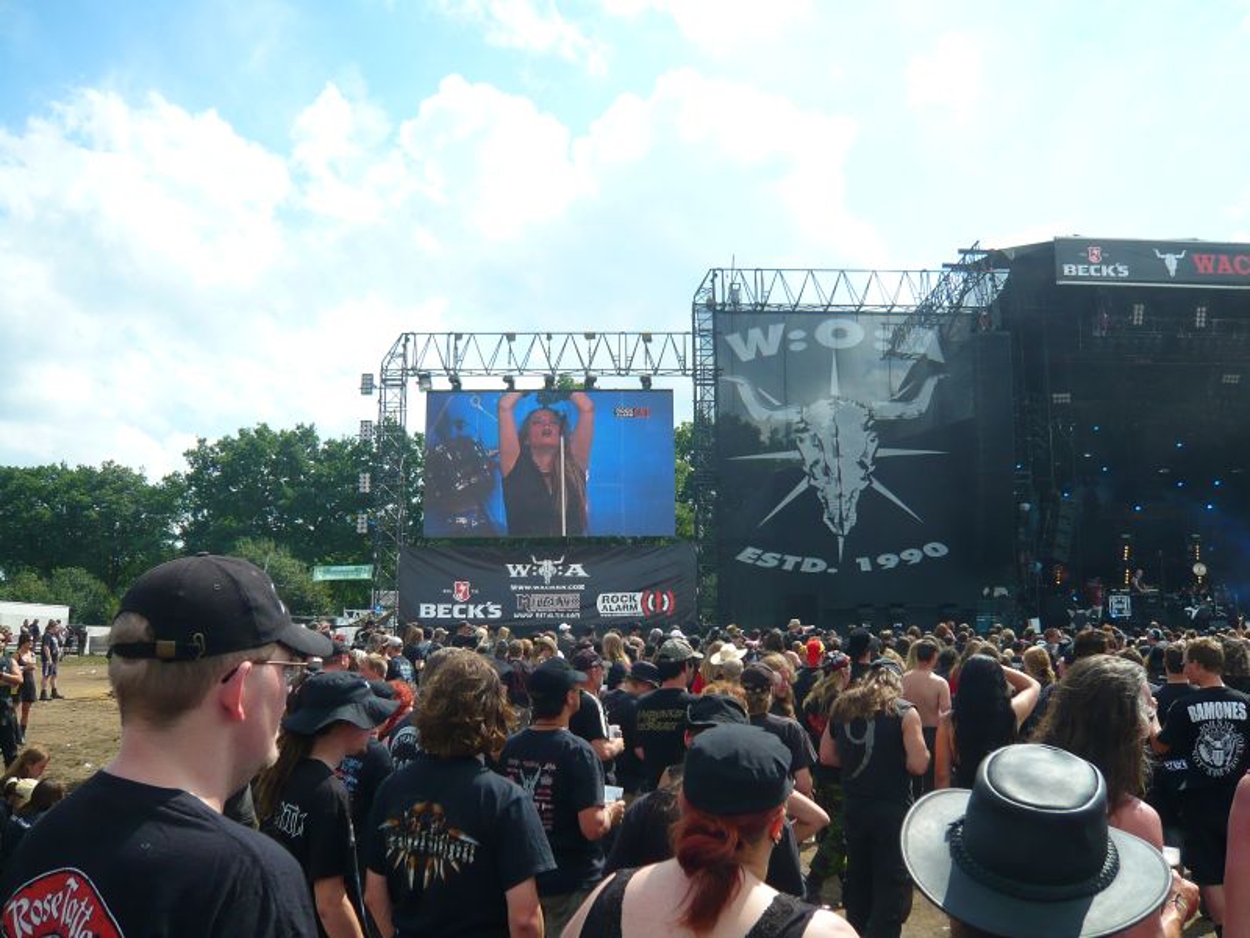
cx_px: 625
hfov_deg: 63.4
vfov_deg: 49.7
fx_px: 1011
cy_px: 469
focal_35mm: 28
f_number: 8
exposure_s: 1/125
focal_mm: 4.6
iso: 100
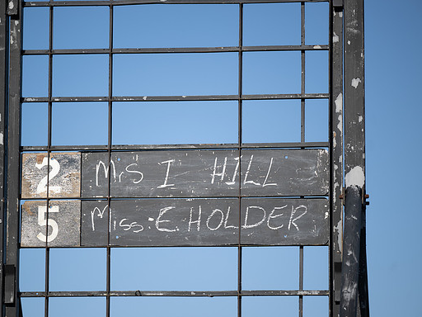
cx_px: 184
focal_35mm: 218
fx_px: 2658
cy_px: 159
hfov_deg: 9.1
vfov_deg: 6.8
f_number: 2.8
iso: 80
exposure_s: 1/2000
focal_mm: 200
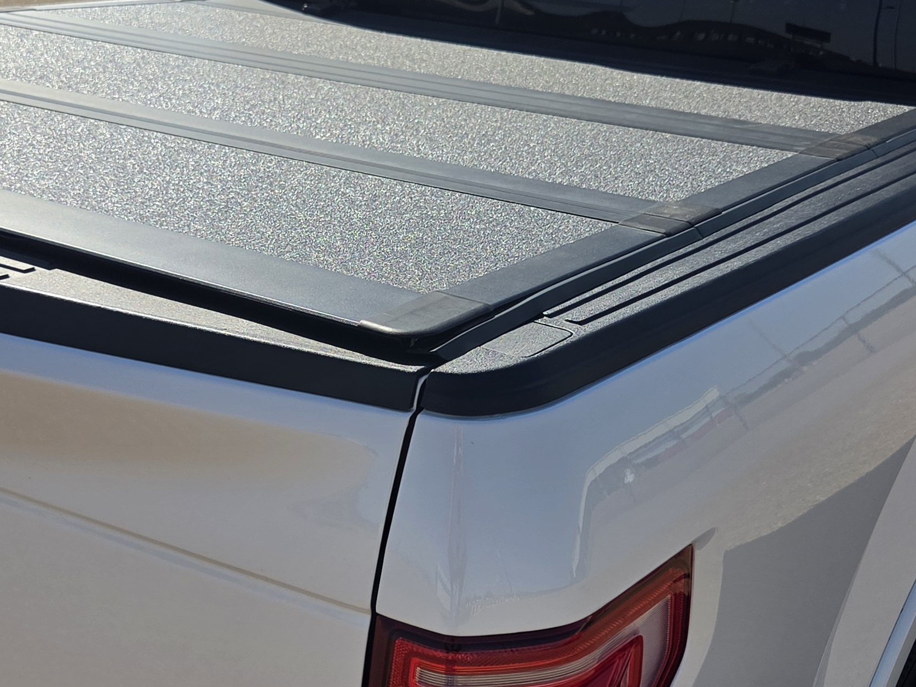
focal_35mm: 55
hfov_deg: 34.8
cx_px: 365
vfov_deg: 26.6
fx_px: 1456
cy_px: 351
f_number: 1.8
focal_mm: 5.4
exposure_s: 1/5595
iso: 80
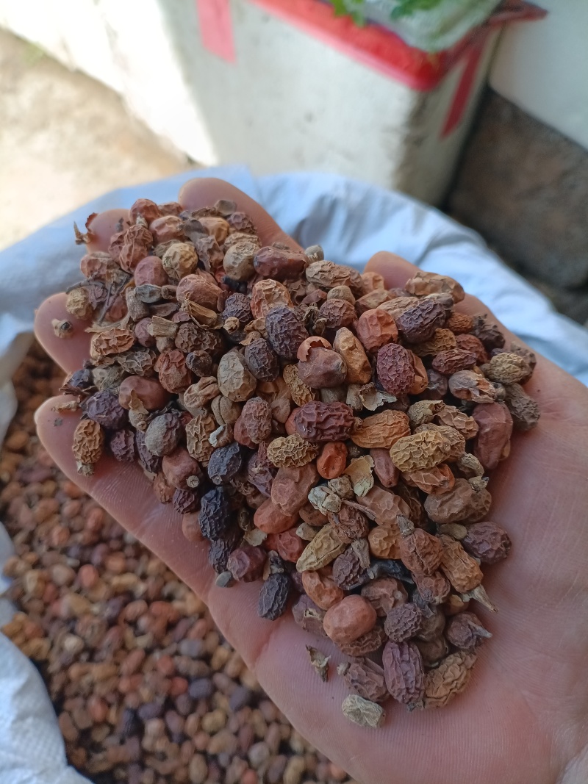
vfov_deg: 67.3
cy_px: 392
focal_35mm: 26
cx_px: 294
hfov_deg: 53.1
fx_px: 589
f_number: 1.8
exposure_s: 1/210
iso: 100
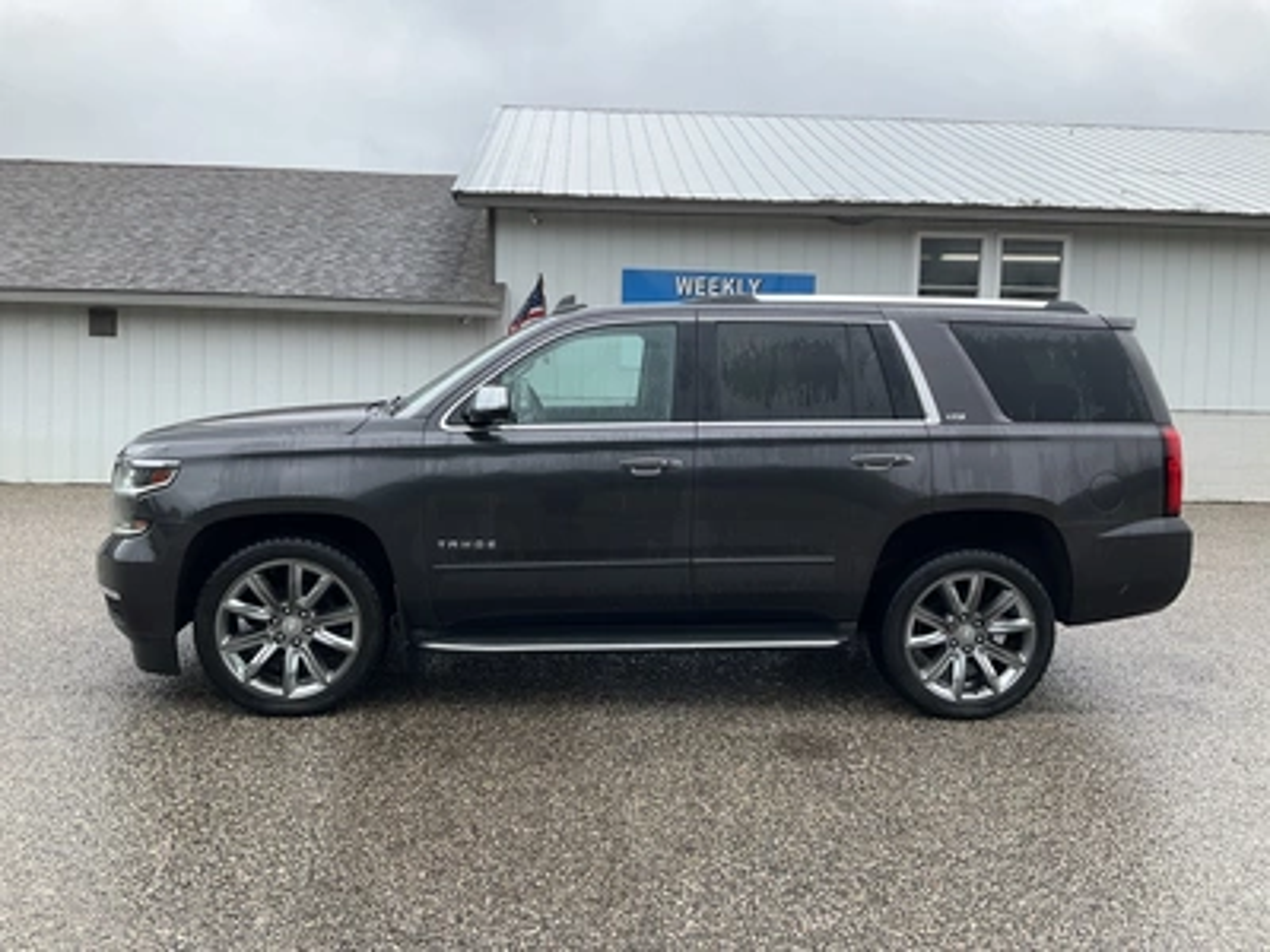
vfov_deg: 48.2
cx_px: 635
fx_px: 1064
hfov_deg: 61.7
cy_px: 476
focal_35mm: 29
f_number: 1.8
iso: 25
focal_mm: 3
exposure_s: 1/454
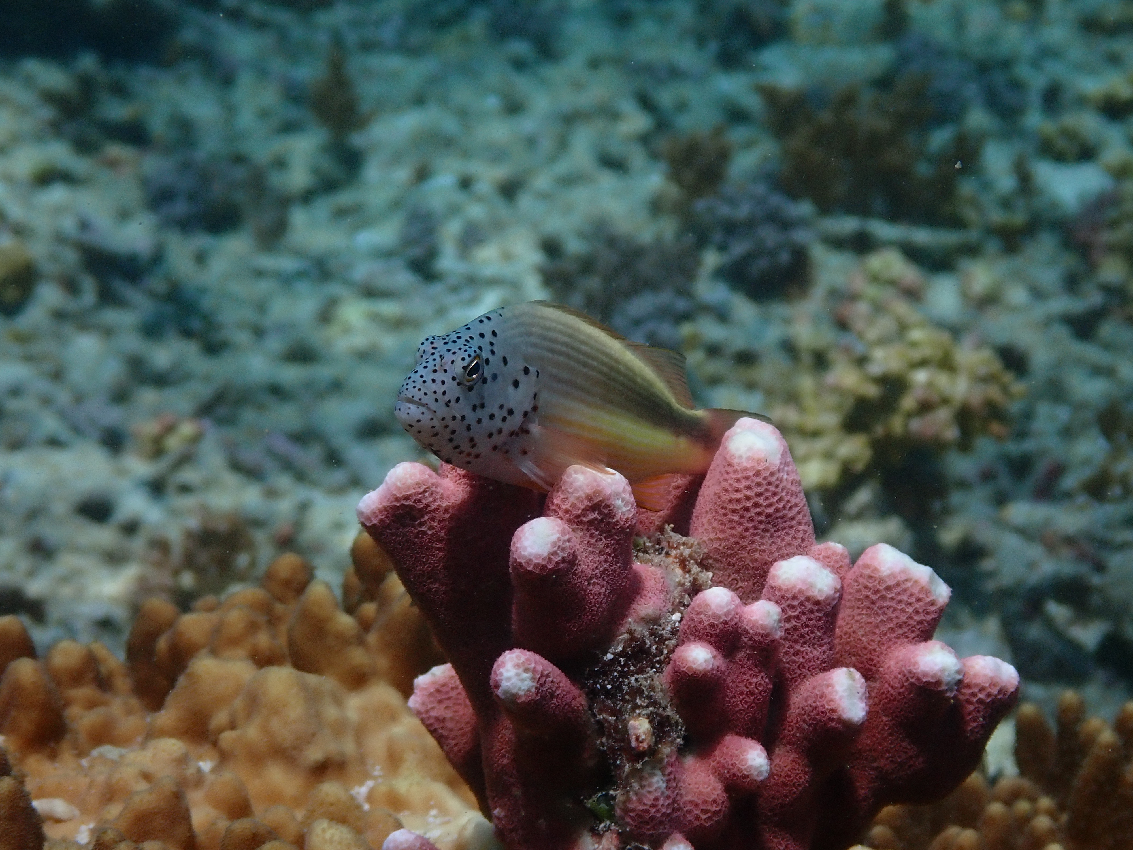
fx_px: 3273
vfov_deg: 14.8
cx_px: 566
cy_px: 425
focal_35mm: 100
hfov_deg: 19.6
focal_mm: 18
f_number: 6.3
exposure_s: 1/400
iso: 125
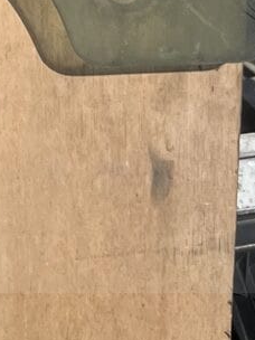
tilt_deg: -6.5
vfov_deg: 9.6
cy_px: -566
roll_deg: +0.3
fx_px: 1719
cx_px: -390
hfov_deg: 7.8
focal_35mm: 175
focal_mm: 5.1
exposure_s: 1/6897
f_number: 1.6
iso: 50
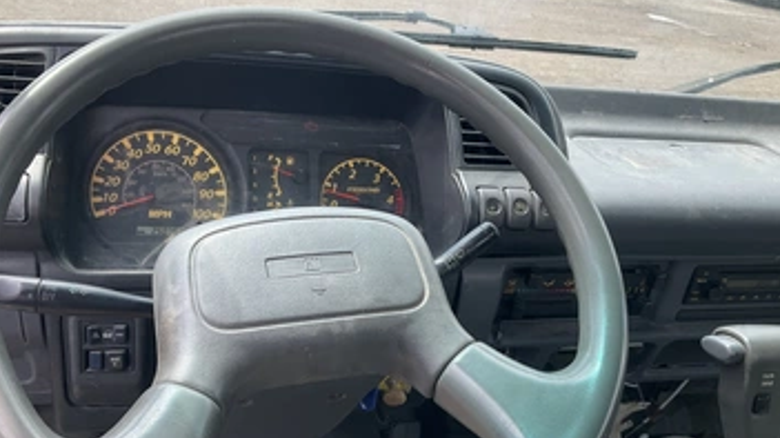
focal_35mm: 36
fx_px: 744
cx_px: 353
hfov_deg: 55.2
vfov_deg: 32.7
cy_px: 269
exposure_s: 1/233
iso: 20
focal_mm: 3
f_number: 1.8
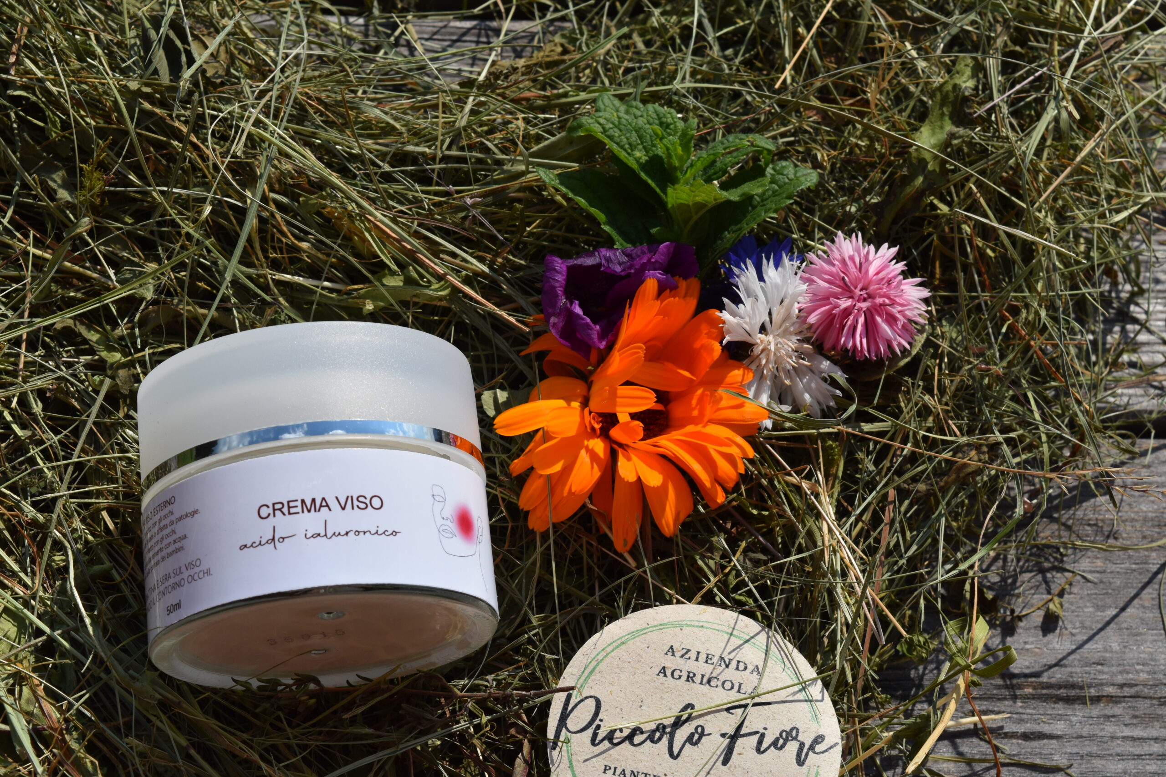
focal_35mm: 82
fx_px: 2672
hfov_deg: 24.6
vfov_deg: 16.6
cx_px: 583
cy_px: 388
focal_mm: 55
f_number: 11
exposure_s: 1/500
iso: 200
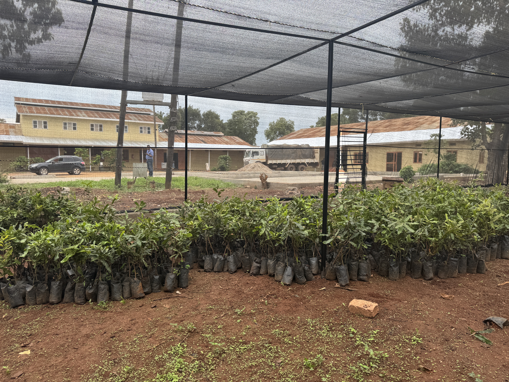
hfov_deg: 71.6
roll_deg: +0.4
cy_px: 191
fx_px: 353
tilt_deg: -4.1
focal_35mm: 24
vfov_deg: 56.8
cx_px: 254
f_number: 1.78
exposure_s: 1/364
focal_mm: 6.76
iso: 80
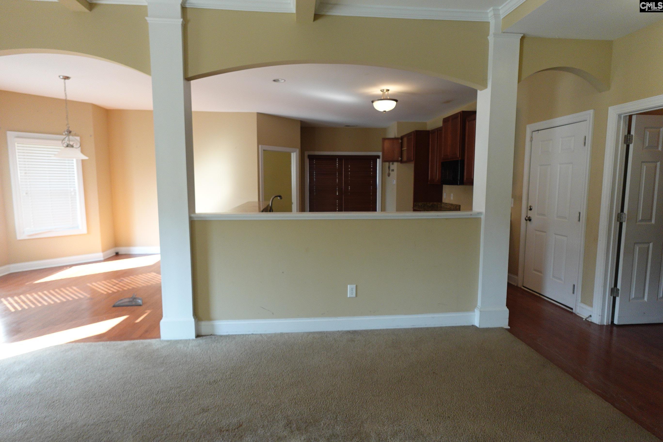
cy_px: 221
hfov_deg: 84.0
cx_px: 332
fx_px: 368
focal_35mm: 20
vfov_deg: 61.9
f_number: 2
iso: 500
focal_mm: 7.6
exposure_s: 1/250
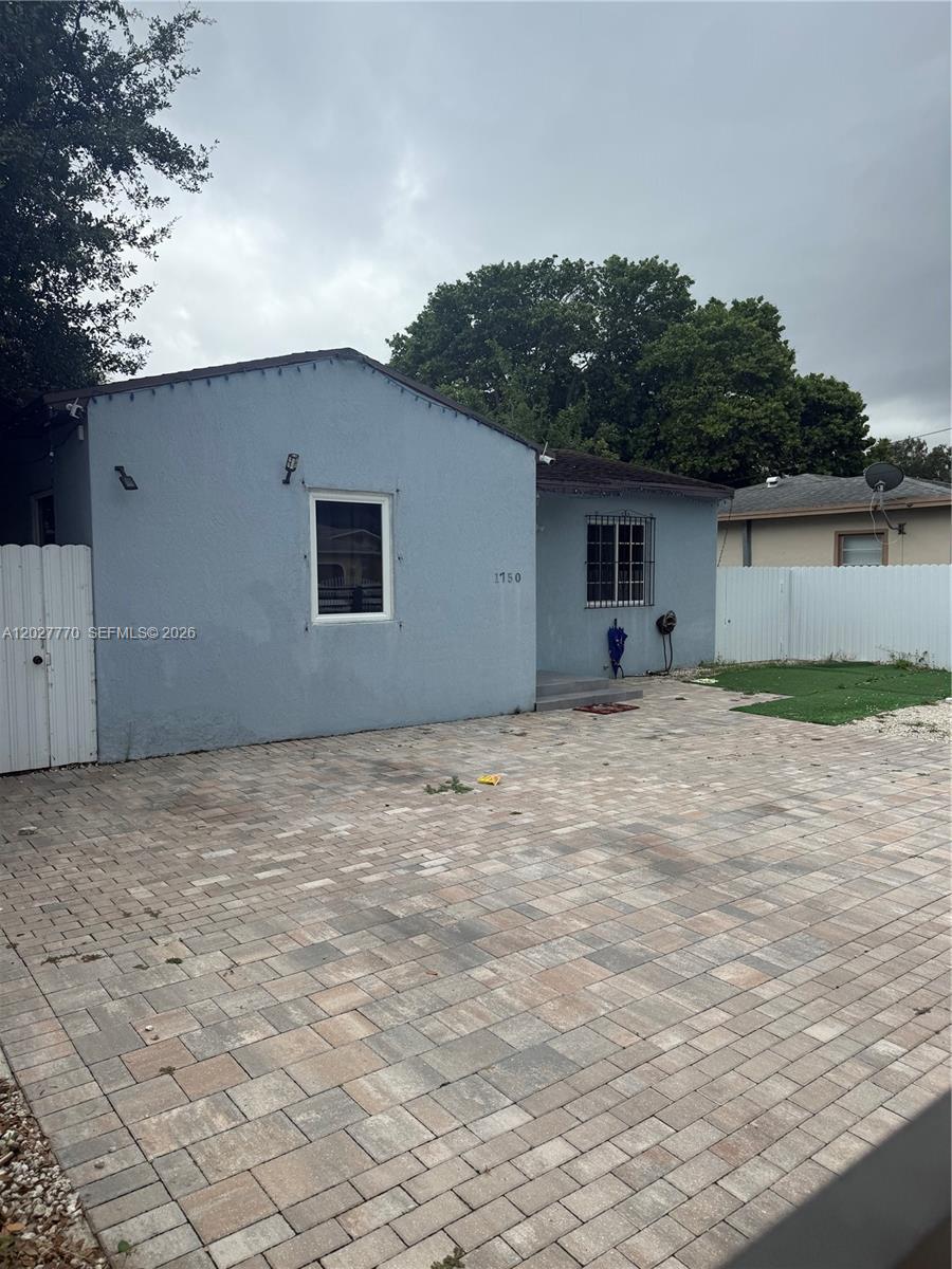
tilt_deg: -3.3
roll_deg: +1.3
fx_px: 880
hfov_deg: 56.8
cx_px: 476
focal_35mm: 24
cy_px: 634
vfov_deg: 71.6
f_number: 1.78
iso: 80
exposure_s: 1/1855
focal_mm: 6.76
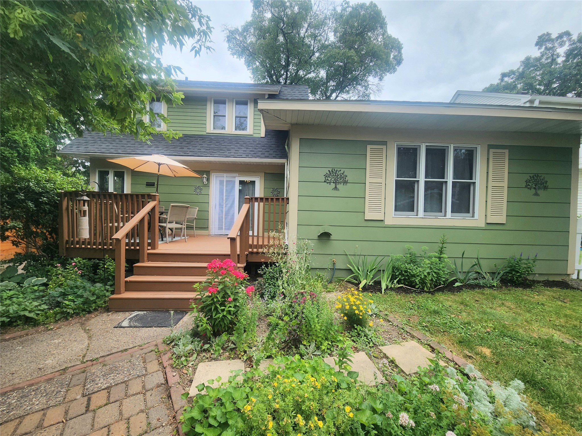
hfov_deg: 106.2
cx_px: 291
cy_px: 218
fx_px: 219
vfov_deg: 89.9
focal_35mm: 13
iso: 50
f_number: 2.2
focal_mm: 2.2
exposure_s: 1/526
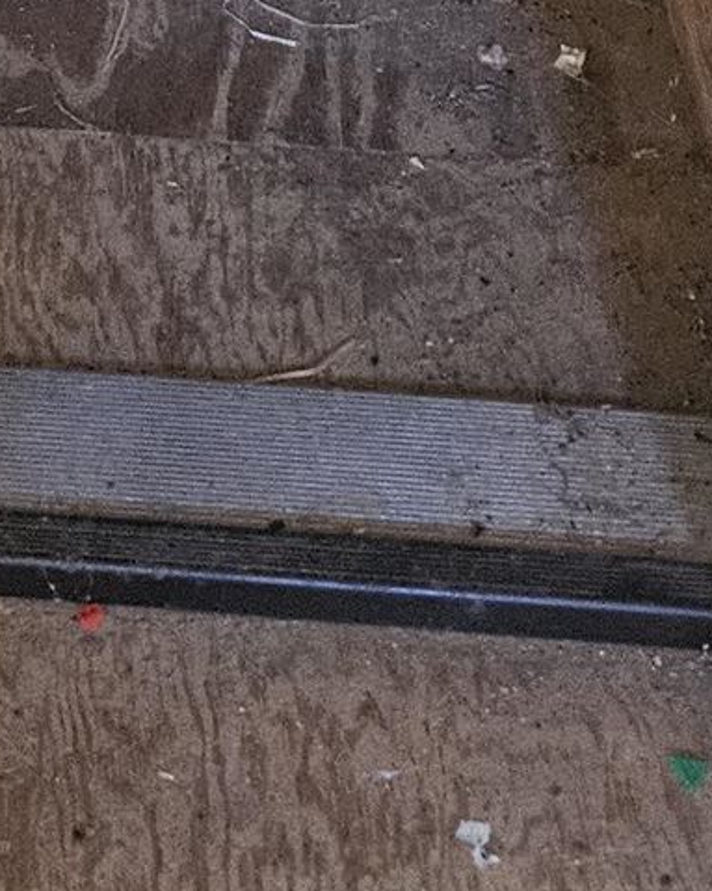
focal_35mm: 108
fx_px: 2846
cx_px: -141
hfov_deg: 13.8
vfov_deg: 13.5
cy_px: -1174
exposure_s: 1/8
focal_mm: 6.3
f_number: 1.7
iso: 640
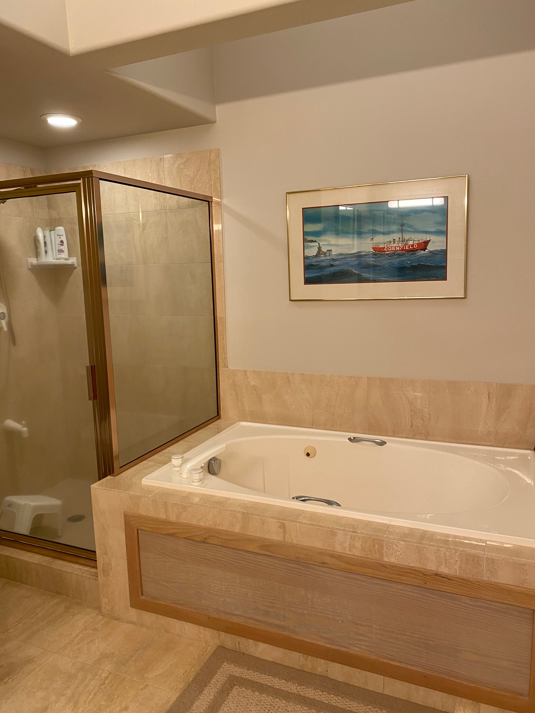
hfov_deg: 53.1
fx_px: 536
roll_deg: +1.2
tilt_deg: -8.7
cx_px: 268
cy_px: 356
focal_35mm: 26
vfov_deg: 67.3
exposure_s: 1/60
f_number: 1.8
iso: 80
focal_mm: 4.25
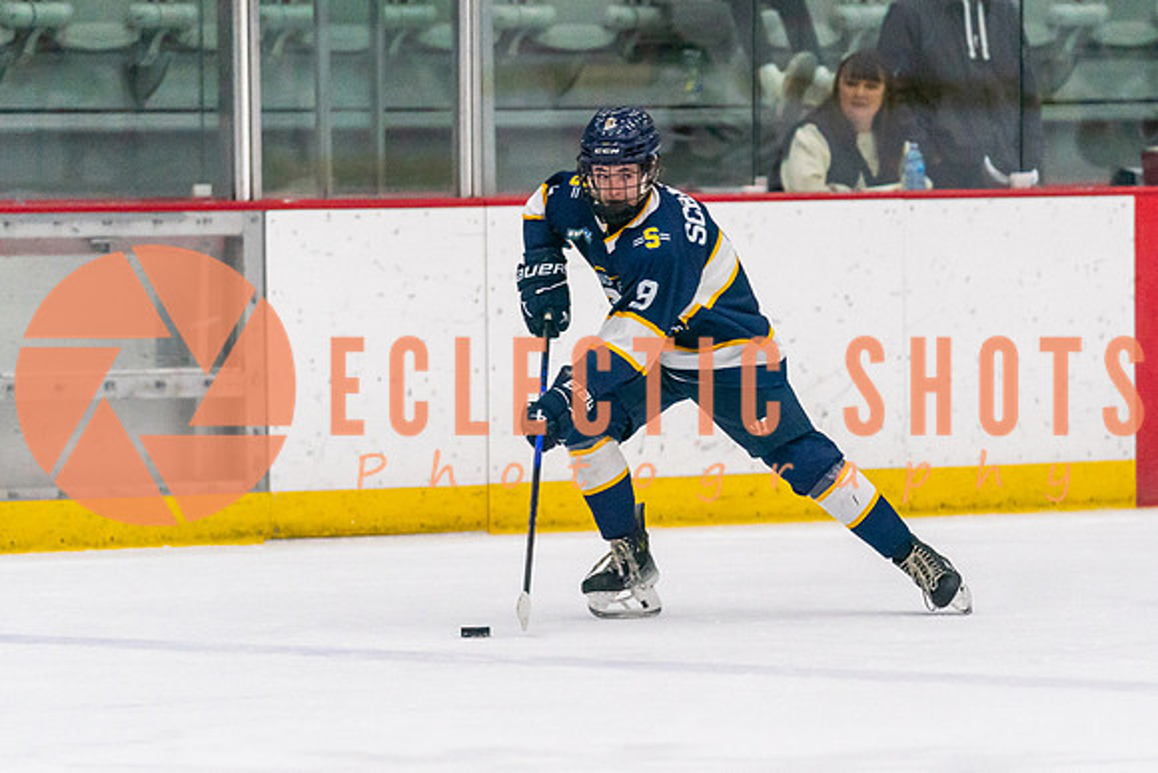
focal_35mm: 356
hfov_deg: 5.8
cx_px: 652
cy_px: 436
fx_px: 11463
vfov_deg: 3.9
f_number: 2.8
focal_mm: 200
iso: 4000
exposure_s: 1/1600
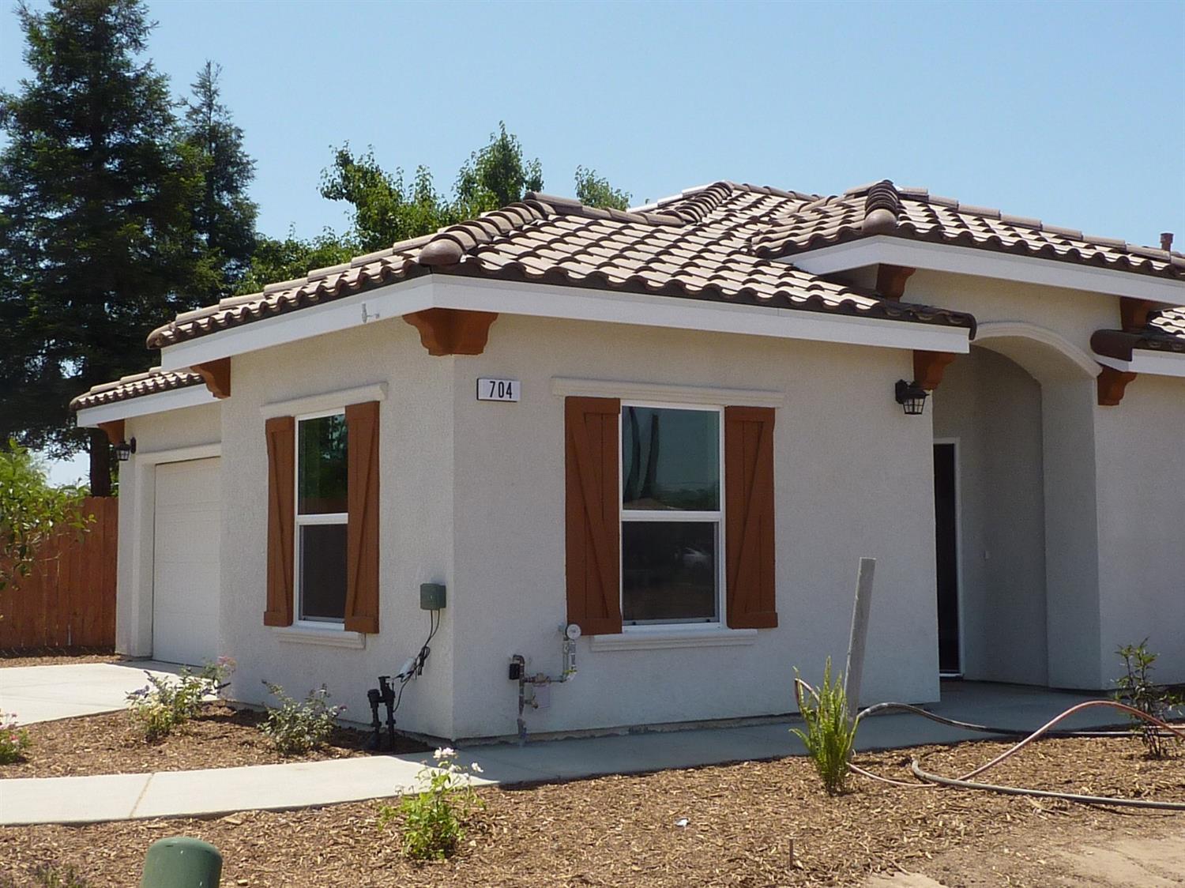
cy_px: 444
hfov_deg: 39.7
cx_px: 592
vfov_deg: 30.2
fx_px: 1643
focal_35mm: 48
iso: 100
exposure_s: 1/500
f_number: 5
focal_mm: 4.4
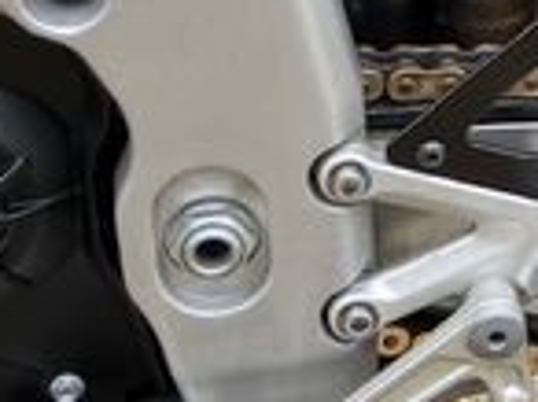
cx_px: 862
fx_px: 1909
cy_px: -125
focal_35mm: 123
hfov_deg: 14.7
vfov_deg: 11.7
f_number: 1.8
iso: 25
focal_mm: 3.99
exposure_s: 1/121
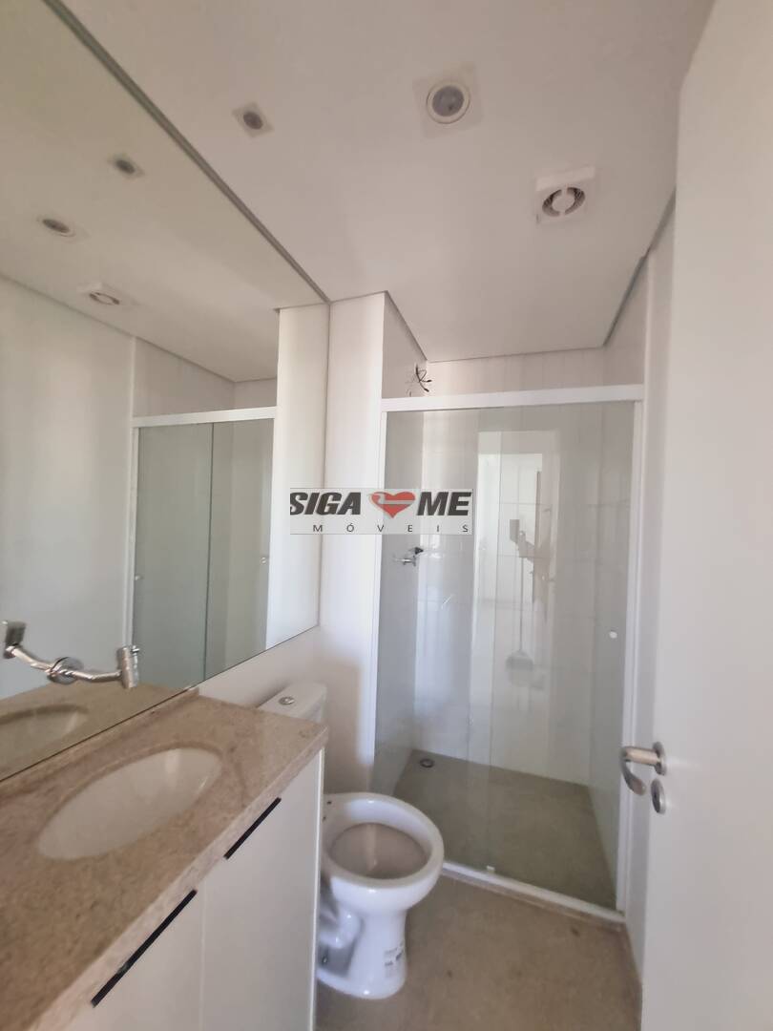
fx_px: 387
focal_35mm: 13
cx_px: 386
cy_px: 516
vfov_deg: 106.2
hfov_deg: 89.9
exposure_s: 1/60
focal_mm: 1.74
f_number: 2.2
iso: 320
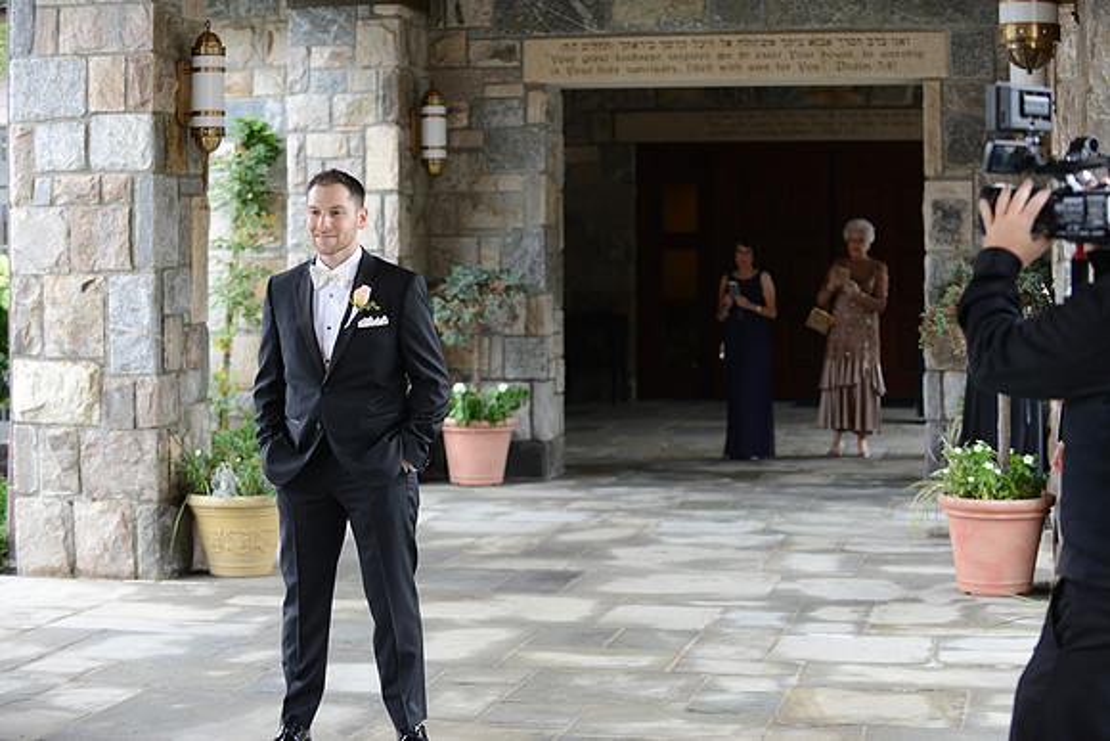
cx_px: 555
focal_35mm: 70
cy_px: 370
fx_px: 2159
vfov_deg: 19.5
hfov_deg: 28.8
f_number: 4
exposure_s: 1/160
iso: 320
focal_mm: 70
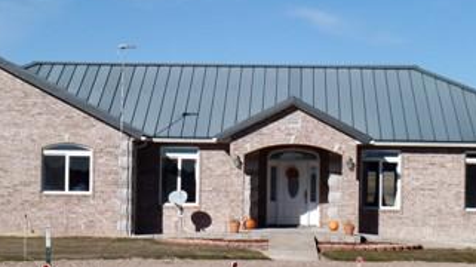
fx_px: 1425
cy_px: 168
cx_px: 224
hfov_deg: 19.0
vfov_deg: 10.7
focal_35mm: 113
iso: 80
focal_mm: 9.2
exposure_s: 1/1500
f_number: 3.4
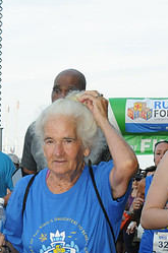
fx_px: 1181
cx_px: 69
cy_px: 269
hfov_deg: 8.1
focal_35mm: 168
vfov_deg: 12.1
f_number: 14
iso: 800
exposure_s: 1/250
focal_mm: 48
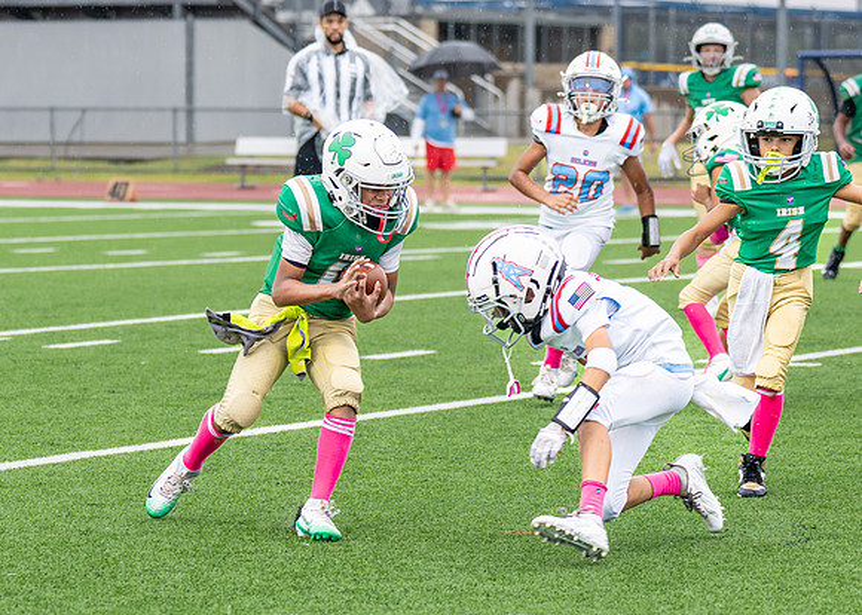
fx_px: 4431
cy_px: 415
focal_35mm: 181
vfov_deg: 7.9
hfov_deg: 11.1
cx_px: 269
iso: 400
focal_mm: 79
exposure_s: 1/1000
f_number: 2.8
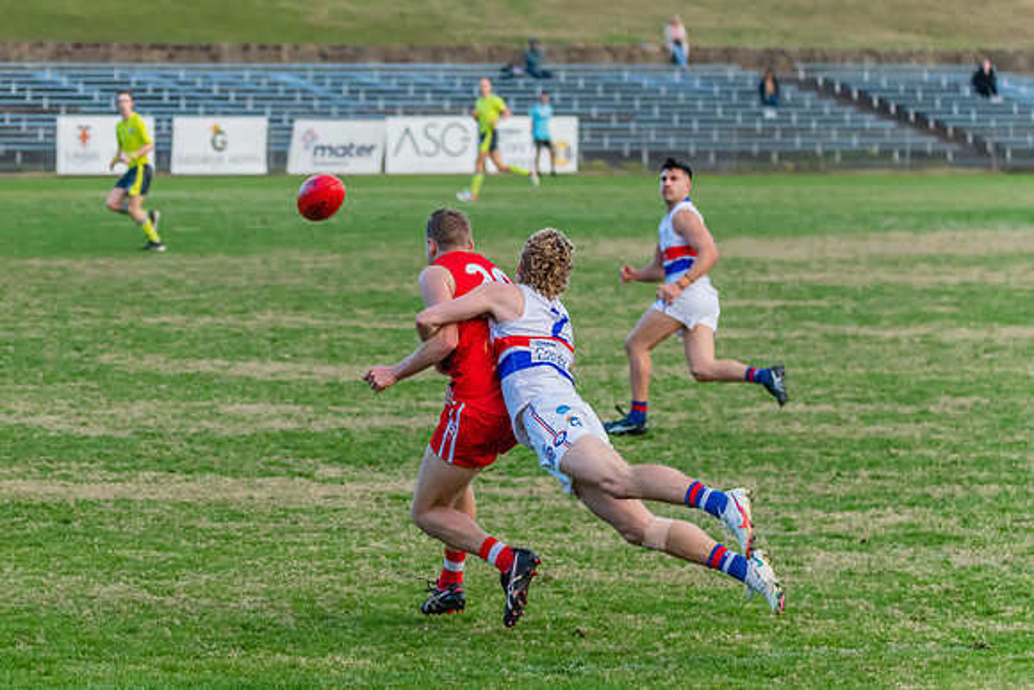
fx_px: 5715
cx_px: 394
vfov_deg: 6.9
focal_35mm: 199
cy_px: 337
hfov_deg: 10.3
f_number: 5
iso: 1800
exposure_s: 1/1600
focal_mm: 150
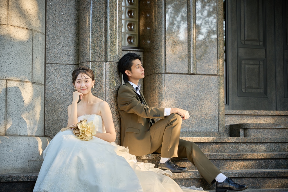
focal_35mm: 70
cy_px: 96
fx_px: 560
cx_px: 144
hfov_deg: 28.8
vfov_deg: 19.5
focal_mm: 70
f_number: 2.8
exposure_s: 1/200
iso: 200
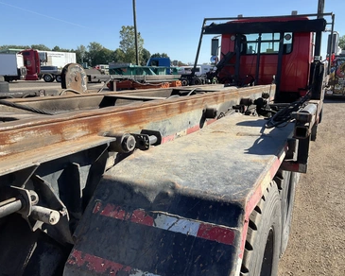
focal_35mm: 31
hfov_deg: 57.2
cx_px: 180
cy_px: 141
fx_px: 317
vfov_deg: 47.1
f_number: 1.8
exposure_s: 1/978
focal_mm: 3
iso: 25
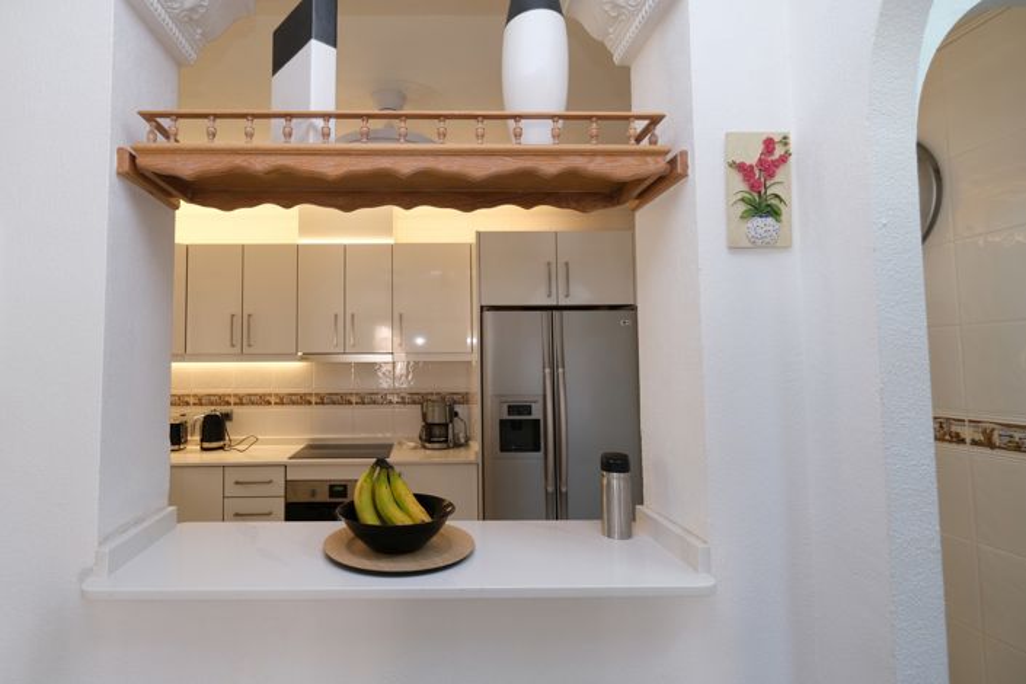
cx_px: 513
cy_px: 342
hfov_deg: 100.4
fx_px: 427
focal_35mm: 15
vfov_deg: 77.3
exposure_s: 1/30
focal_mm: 10
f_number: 4
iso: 160
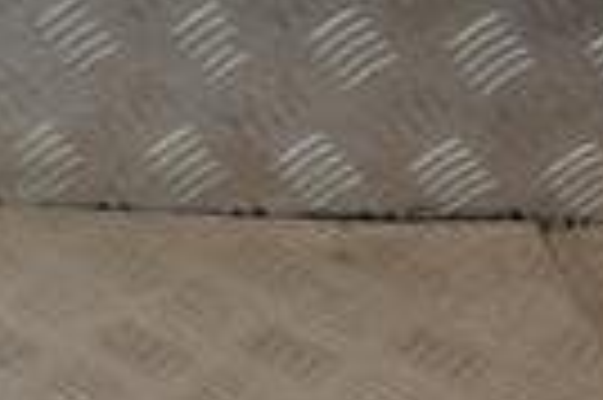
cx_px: -644
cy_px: 382
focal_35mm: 141
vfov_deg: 9.6
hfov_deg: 12.6
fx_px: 2363
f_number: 8
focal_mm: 21
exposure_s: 1/200
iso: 800
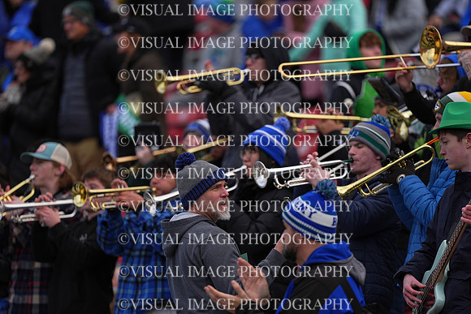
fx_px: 3926
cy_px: 157
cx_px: 236
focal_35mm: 300
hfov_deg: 6.9
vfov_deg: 4.6
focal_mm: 300
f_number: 2.8
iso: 250
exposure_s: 1/2500
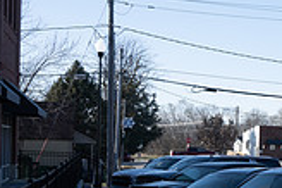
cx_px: 488
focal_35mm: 85
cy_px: 154
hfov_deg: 19.1
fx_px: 665
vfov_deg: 15.9
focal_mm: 24
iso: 200
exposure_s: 1/200
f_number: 9
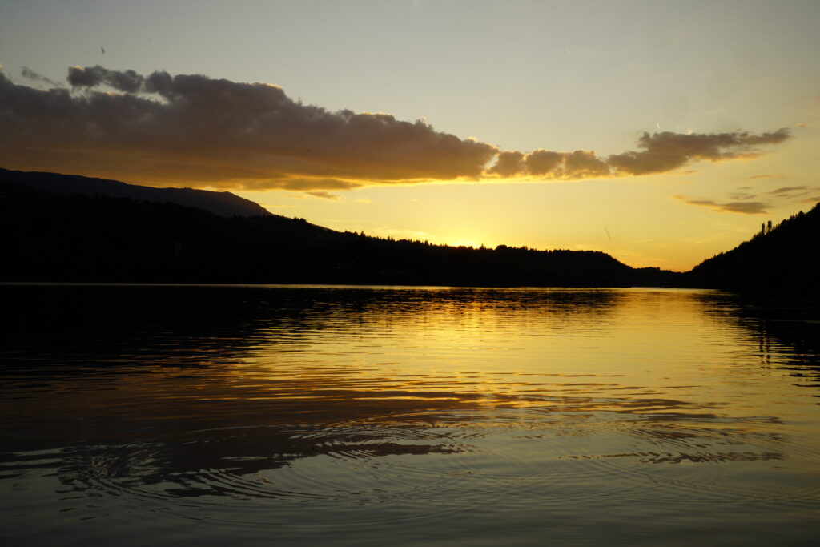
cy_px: 274
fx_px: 820
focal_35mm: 36
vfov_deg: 36.9
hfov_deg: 53.1
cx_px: 410
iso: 640
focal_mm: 36
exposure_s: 1/90
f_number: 22
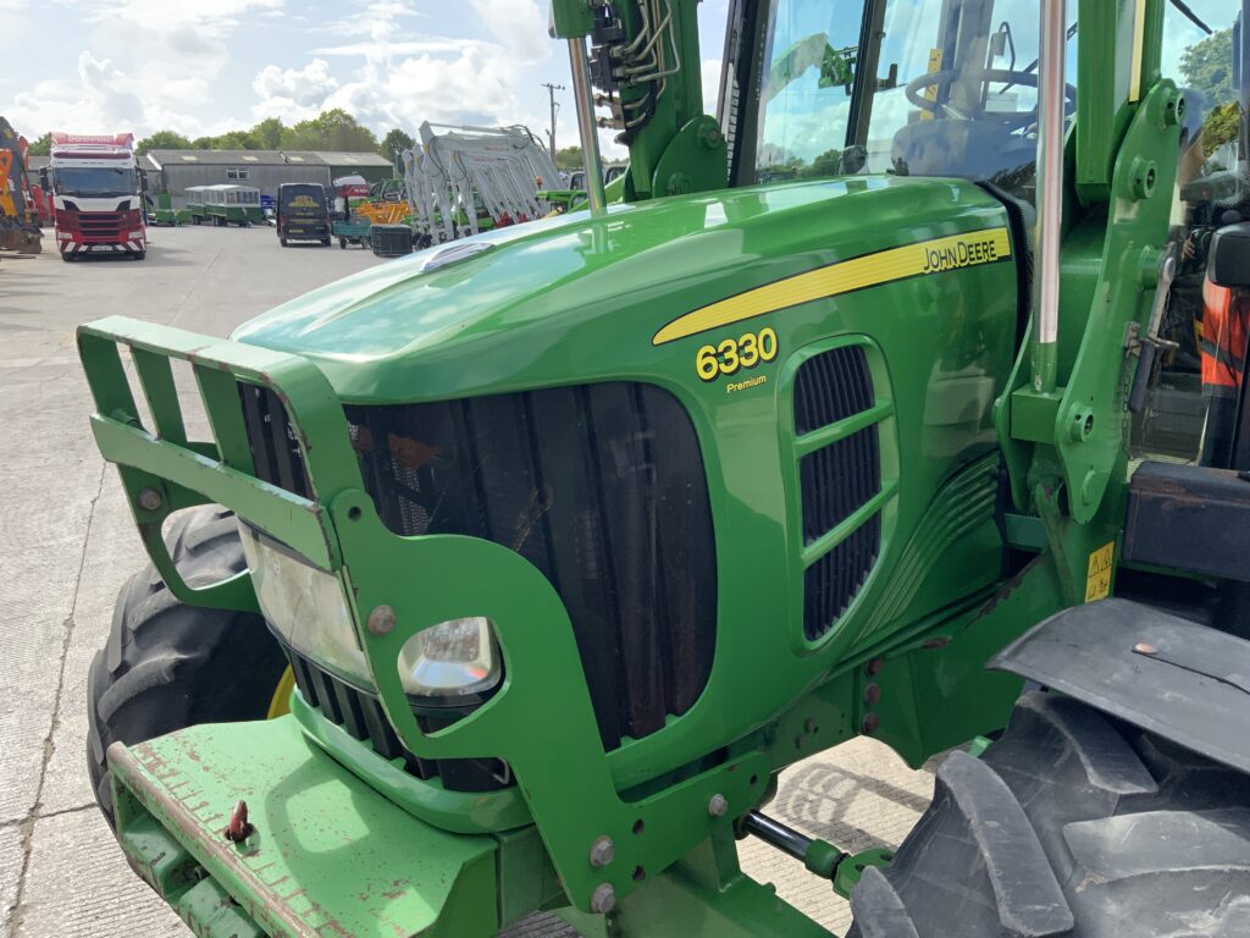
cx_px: 625
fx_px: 1047
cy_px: 469
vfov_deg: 48.2
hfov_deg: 61.7
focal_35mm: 29
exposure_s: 1/719
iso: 16
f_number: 1.8
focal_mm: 3
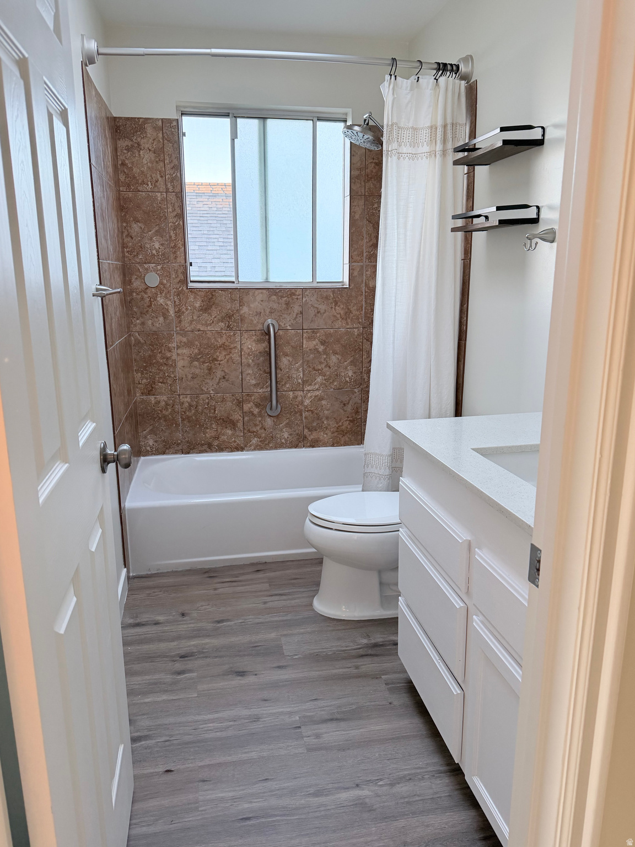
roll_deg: +3.0
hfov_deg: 56.8
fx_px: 587
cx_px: 318
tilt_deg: -13.9
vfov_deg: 71.6
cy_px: 424
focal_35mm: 24
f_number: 1.78
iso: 200
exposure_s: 1/121
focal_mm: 6.76
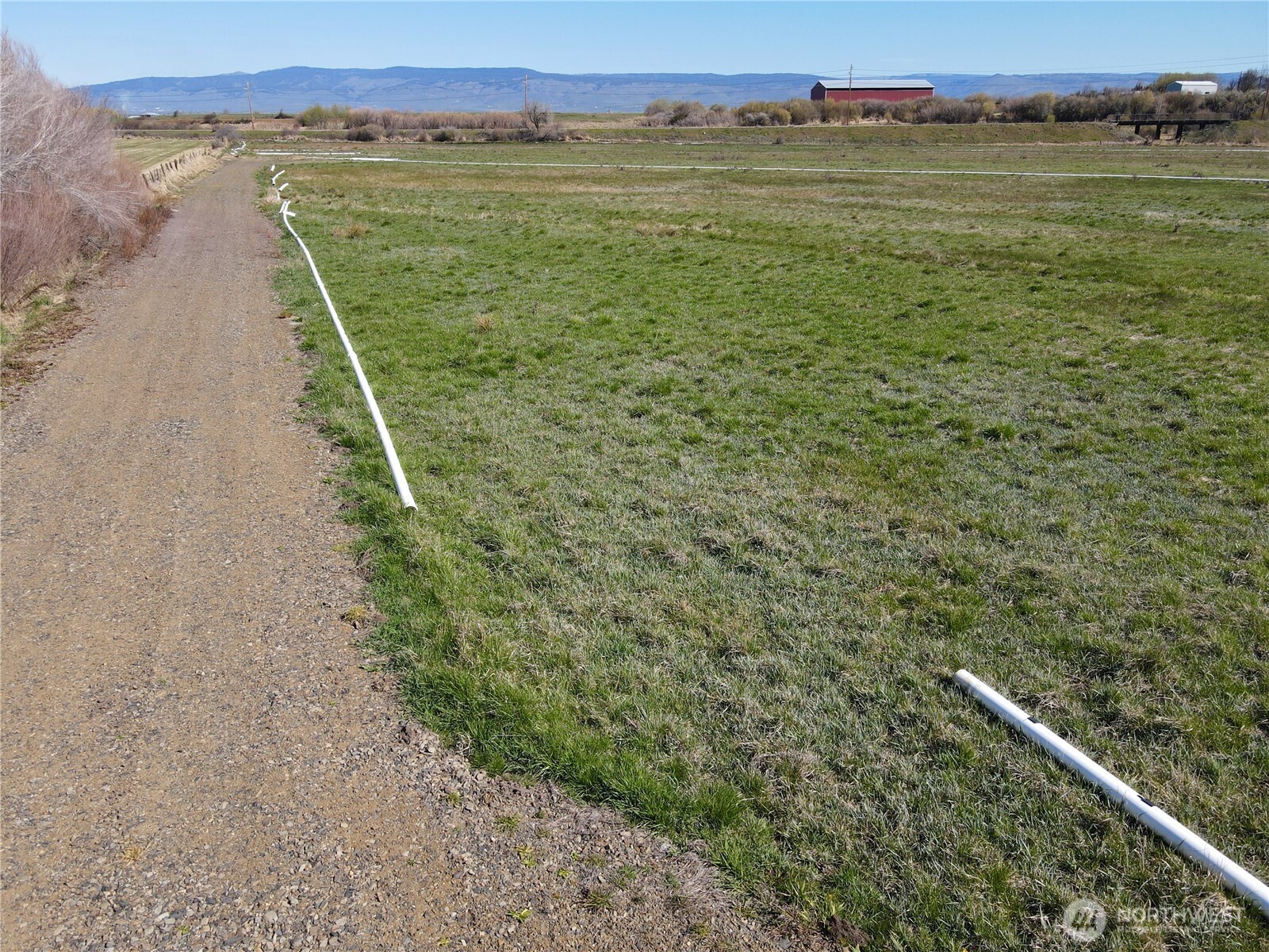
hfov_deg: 71.6
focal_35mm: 24
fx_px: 880
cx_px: 634
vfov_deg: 56.8
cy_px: 476
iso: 100
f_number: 2.8
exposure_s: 1/640
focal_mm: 4.5
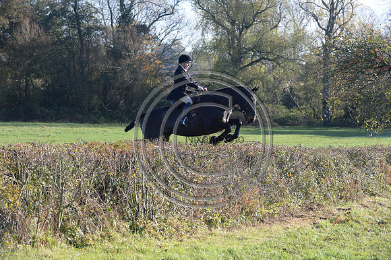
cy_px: 130
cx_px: 196
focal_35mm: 102
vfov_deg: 13.4
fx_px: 1107
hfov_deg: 20.0
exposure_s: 1/1250
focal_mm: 102
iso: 1000
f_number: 5
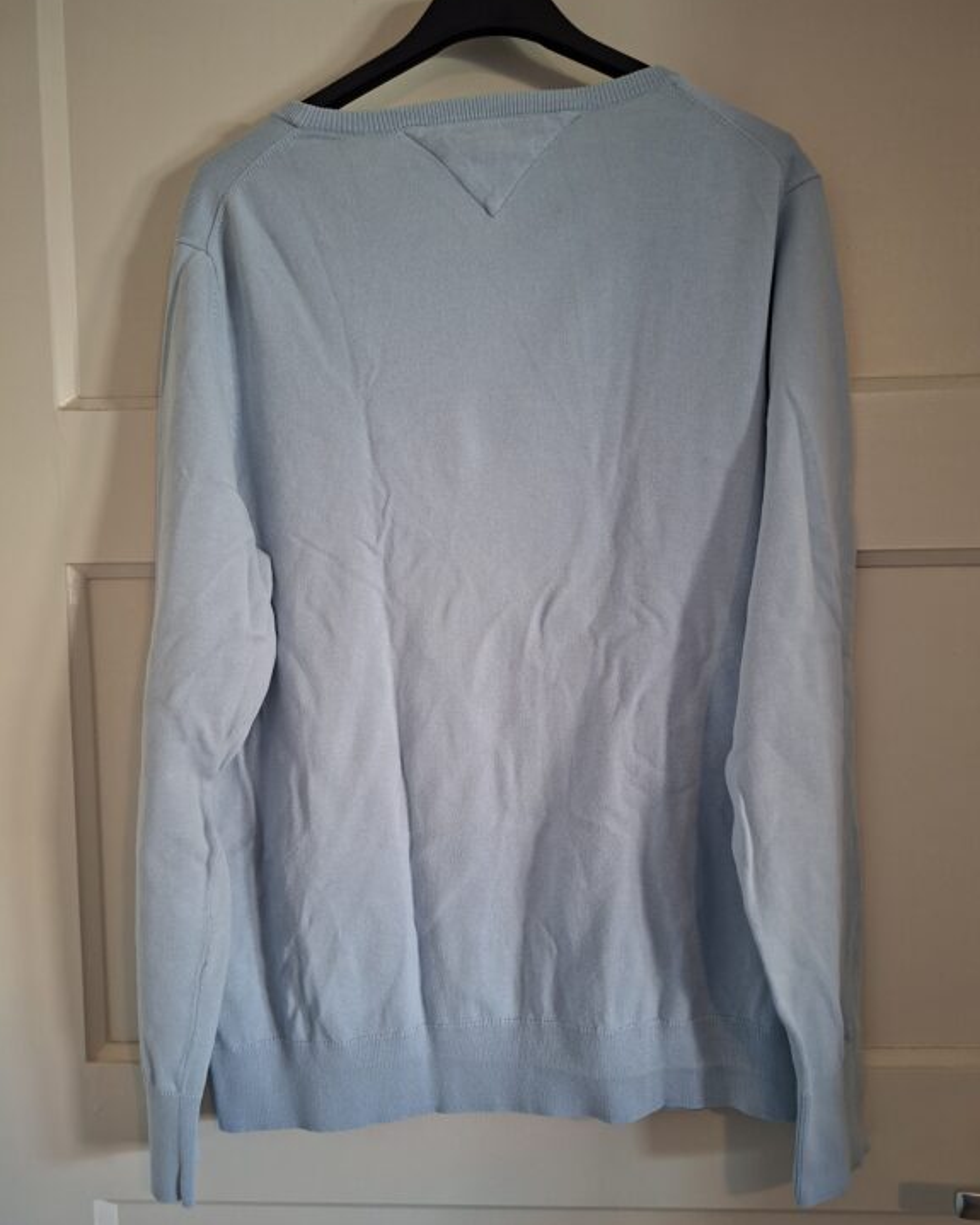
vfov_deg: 68.0
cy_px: 659
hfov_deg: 56.8
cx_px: 482
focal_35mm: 25
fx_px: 906
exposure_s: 1/33
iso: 250
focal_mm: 5.54
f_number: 1.8
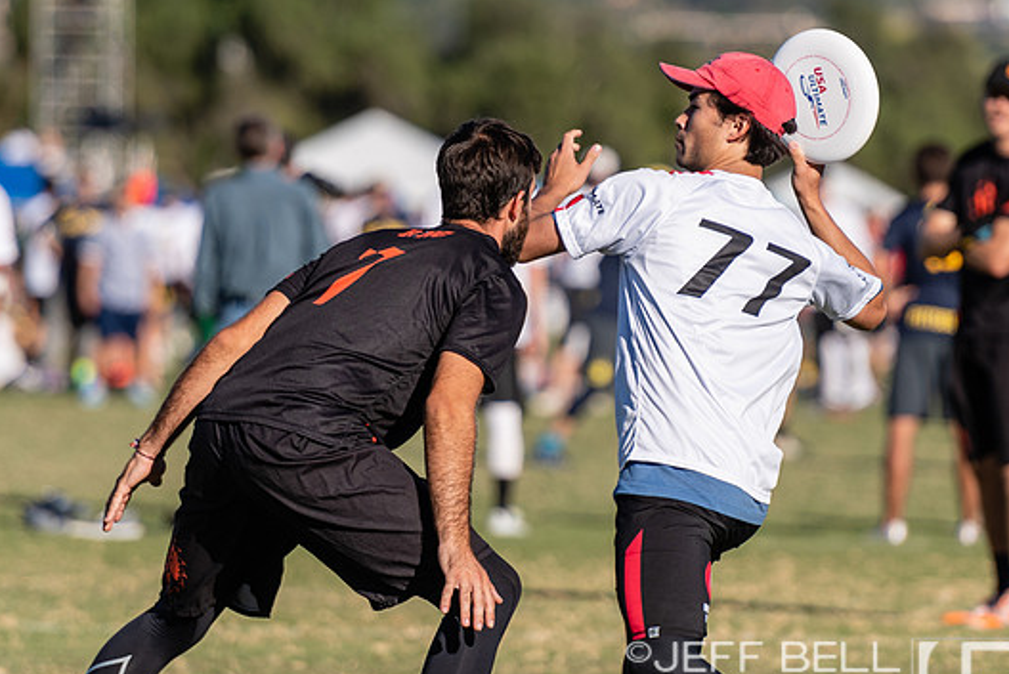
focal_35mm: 459
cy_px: 278
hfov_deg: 4.5
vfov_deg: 3.0
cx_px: 667
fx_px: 12875
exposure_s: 1/2500
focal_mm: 200
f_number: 2.8
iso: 100
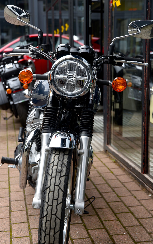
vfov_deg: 28.6
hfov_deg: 18.1
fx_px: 480
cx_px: 71
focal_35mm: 72
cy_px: 123
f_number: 5.6
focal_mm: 70
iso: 100
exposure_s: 1/125
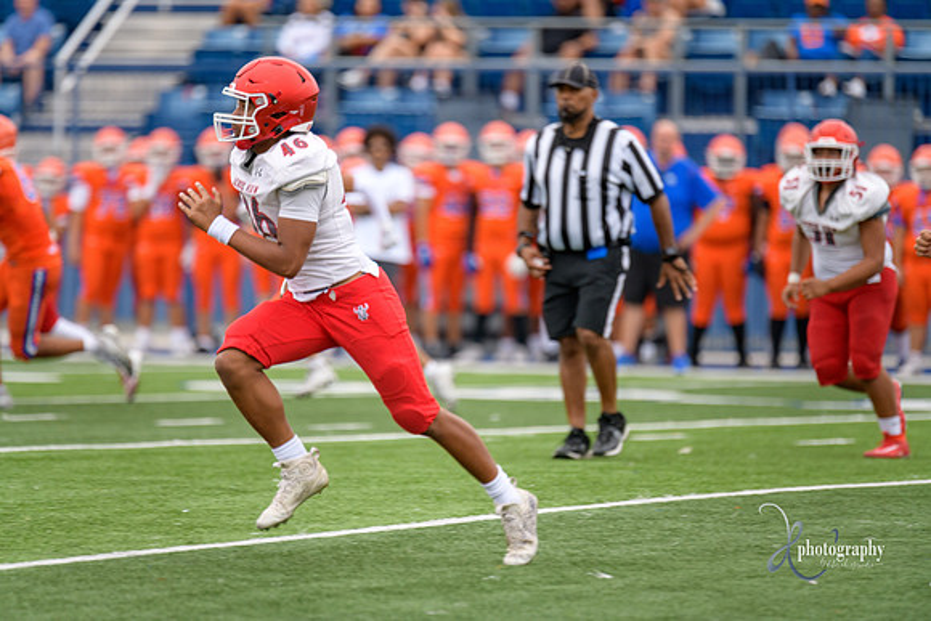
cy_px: 310
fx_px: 7760
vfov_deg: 4.6
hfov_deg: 6.9
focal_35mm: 300
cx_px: 466
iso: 500
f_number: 2.8
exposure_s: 1/500
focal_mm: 300
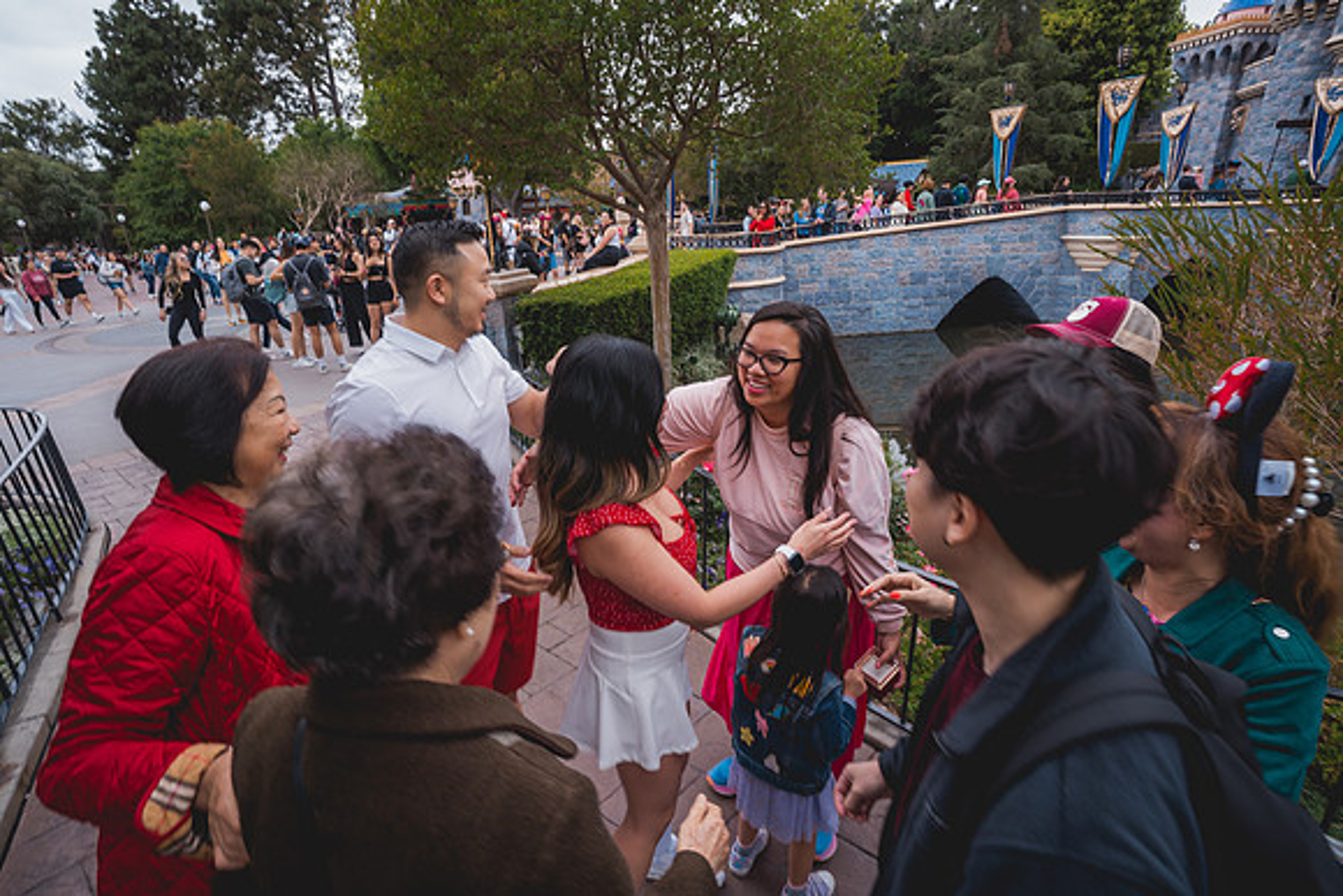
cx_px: 672
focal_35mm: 18
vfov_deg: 67.4
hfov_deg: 90.0
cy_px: 448
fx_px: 672
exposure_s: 1/60
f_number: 5.6
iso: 125
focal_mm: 18
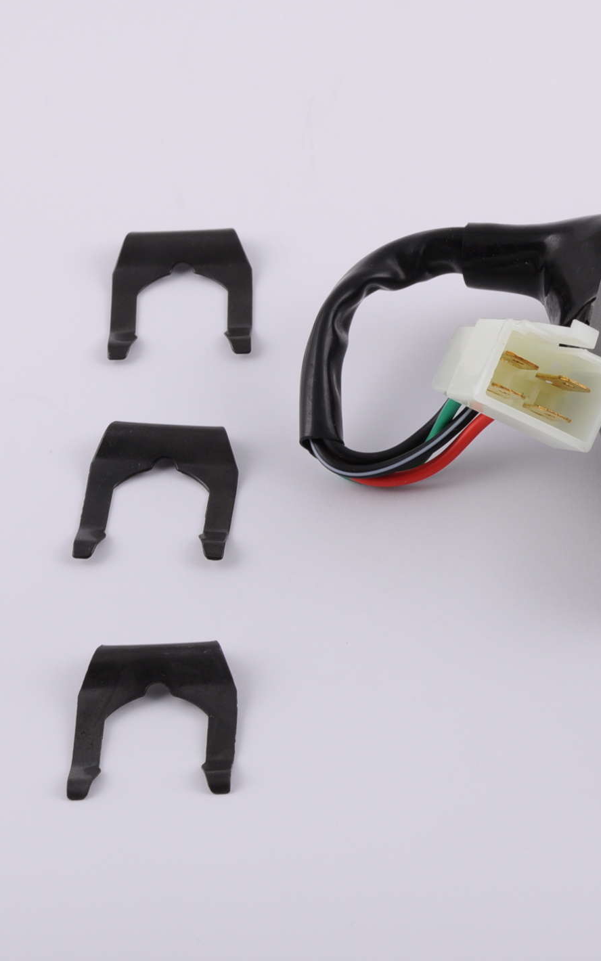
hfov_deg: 10.2
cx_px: 648
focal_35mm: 127
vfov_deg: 16.5
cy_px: 480
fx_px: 3321
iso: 200
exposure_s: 1/100
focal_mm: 55
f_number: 16
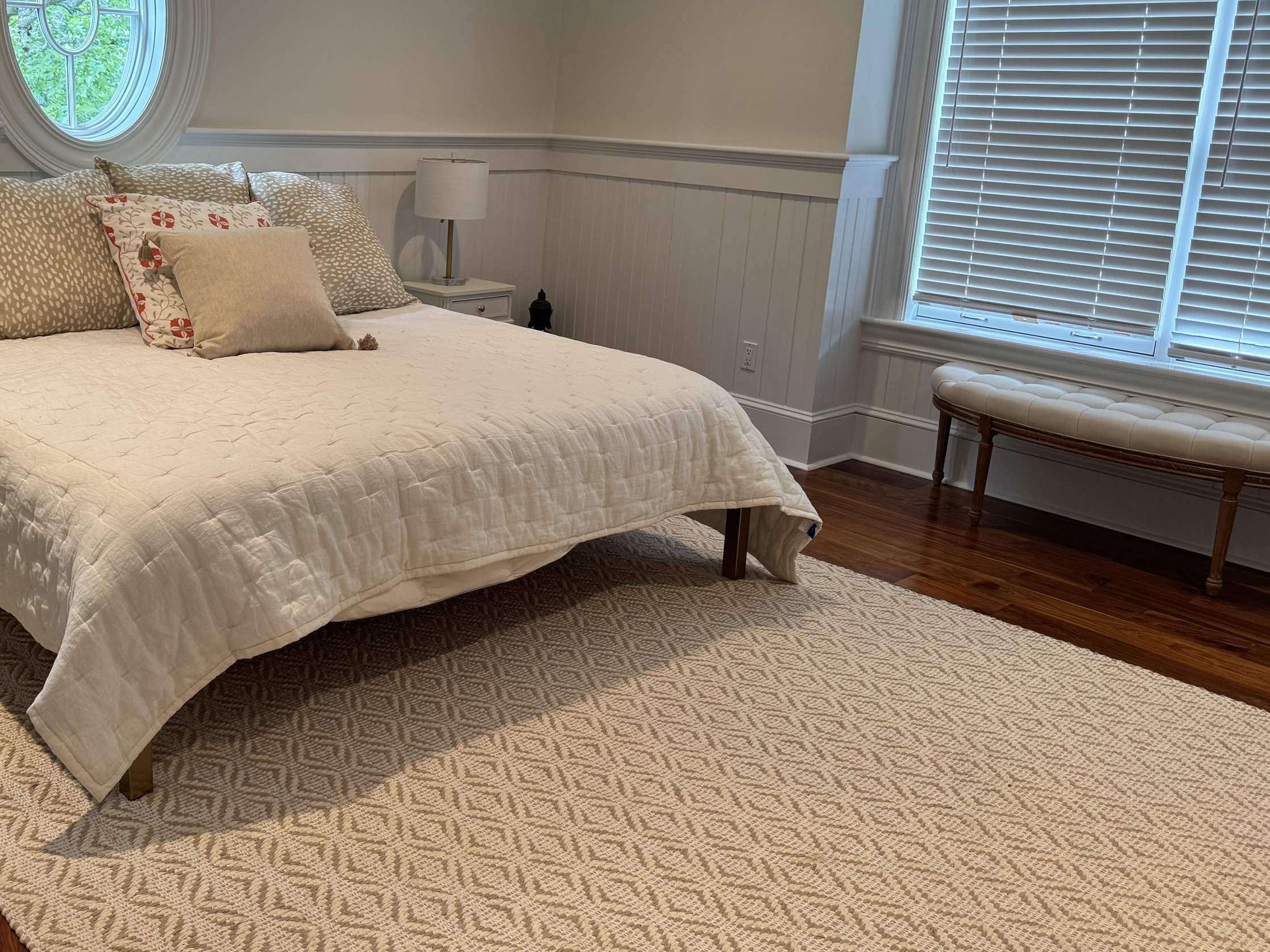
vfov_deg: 42.8
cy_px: 399
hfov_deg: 54.4
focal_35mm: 33
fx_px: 1211
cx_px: 436
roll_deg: -2.1
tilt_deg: -14.2
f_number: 1.78
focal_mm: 6.76
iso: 200
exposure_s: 1/120
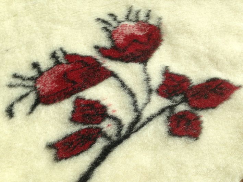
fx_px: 232
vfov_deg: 43.0
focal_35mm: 33
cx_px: 122
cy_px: 91
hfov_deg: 55.3
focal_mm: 4.13
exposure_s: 1/1642
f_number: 2.4
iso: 50
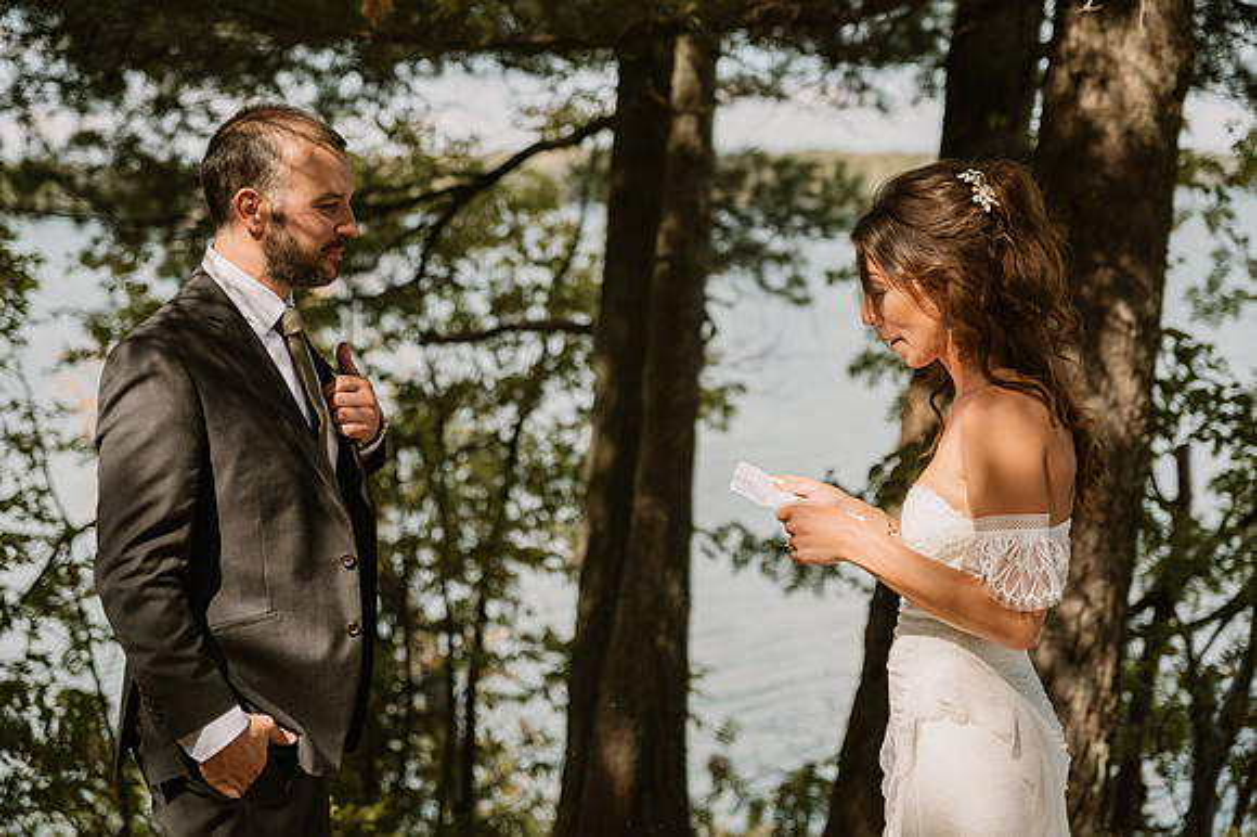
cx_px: 651
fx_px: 2532
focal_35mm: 73
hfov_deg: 27.9
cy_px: 405
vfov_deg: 18.8
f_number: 2.8
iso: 800
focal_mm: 70
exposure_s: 1/8000
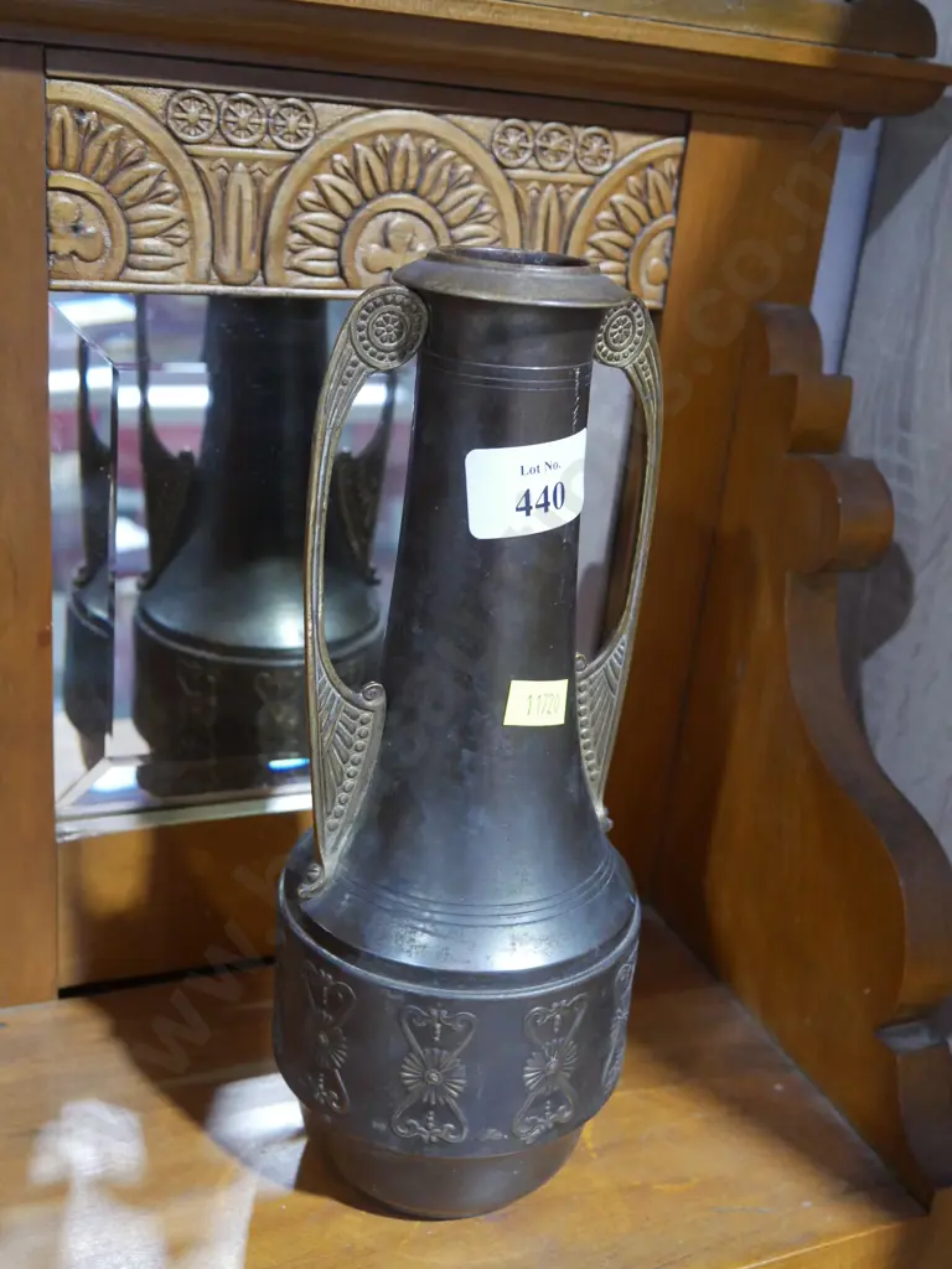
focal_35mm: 40
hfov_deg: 36.0
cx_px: 476
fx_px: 1467
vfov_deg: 46.8
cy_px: 634
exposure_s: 1/60
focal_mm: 20
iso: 2000
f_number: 4.4
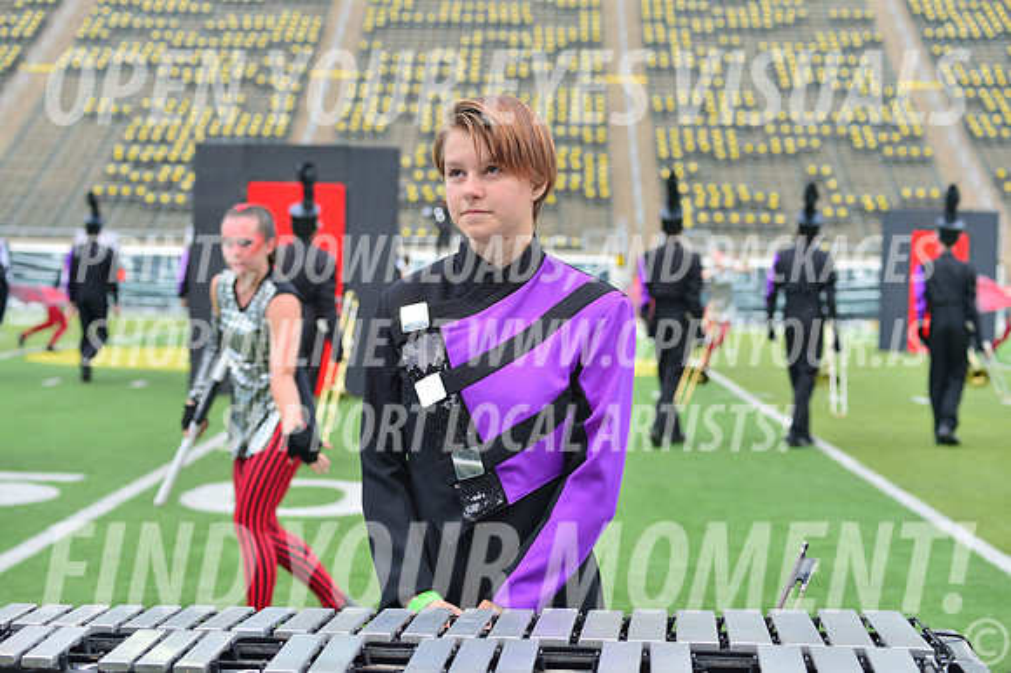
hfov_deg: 25.4
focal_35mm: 80
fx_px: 2245
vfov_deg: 17.0
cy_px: 336
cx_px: 506
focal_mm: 80
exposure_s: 1/500
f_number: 5.6
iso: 200
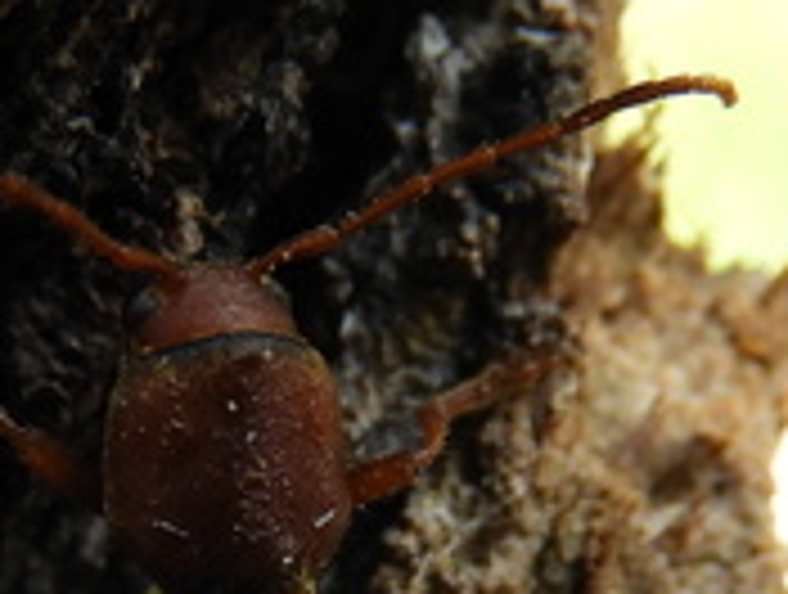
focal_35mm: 146
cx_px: 263
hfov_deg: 13.5
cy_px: 531
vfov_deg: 10.1
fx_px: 3330
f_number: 3.5
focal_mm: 5.4
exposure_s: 1/125
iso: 100
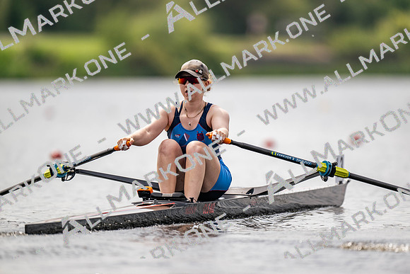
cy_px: 137
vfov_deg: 2.3
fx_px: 6835
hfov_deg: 3.4
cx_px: 205
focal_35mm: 600
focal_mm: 600
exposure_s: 1/2500
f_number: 4
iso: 200
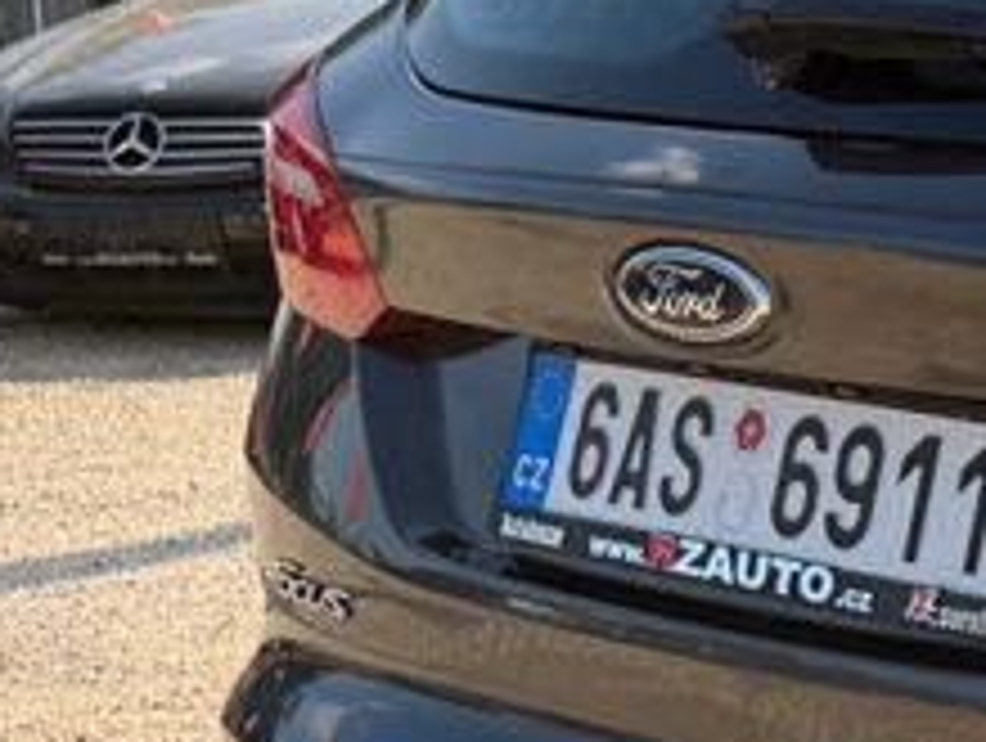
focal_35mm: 112
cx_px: 1995
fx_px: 3195
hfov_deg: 14.5
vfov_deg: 13.1
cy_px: 738
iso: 80
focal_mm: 6.76
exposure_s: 1/3145
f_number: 1.78
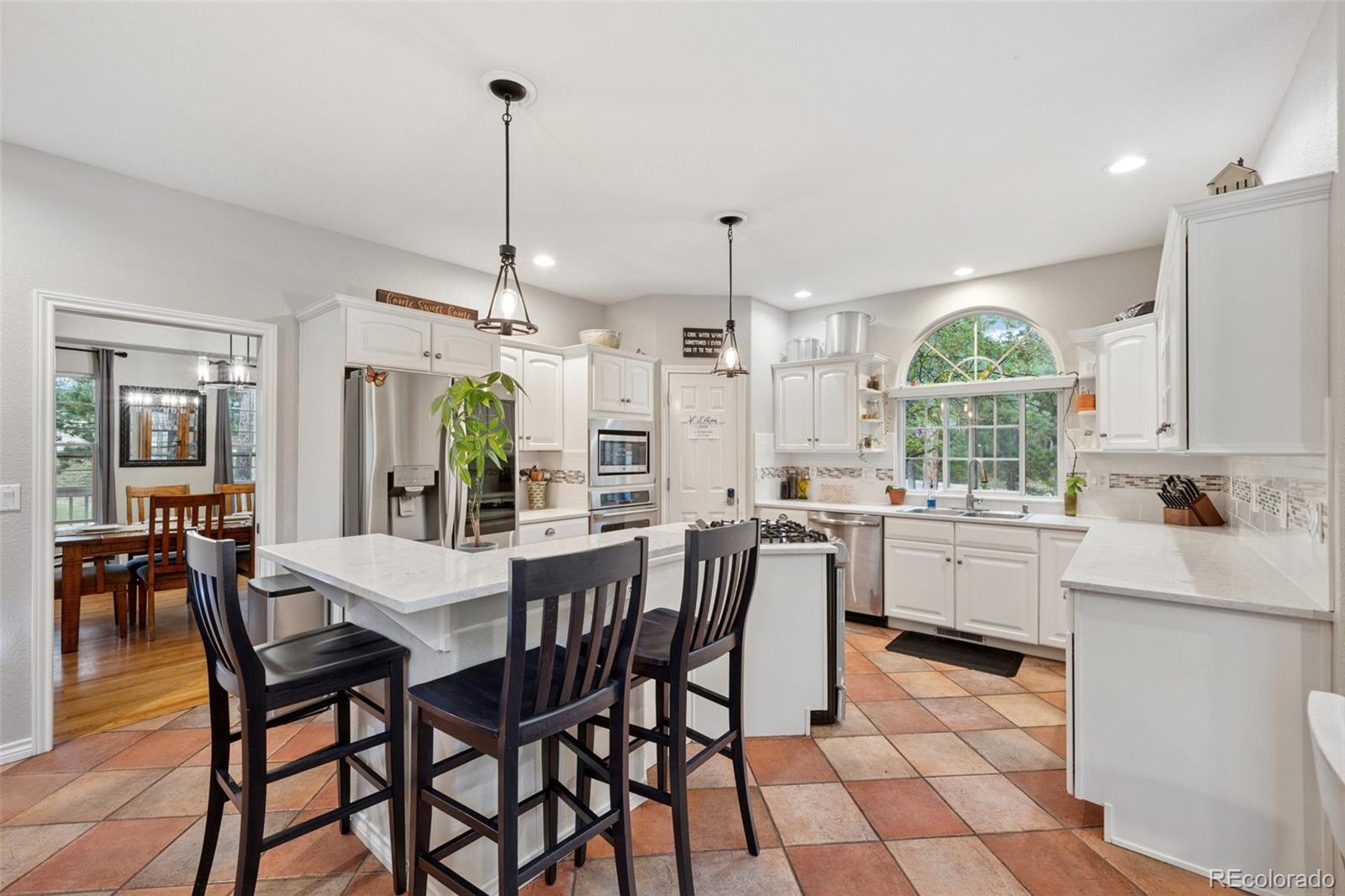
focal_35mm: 15
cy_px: 448
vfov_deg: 77.3
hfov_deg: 100.4
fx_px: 560
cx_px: 672
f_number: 11
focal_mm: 15
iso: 800
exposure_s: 1/4
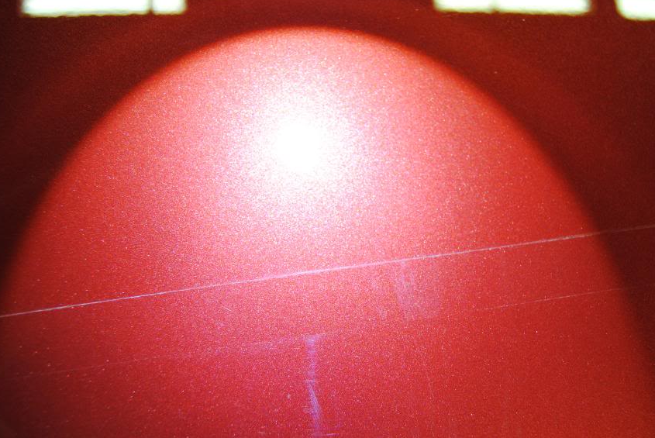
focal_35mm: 40
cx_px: 364
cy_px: 259
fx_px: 728
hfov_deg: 48.3
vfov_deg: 33.4
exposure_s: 1/25
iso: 200
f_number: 3.5
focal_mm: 22
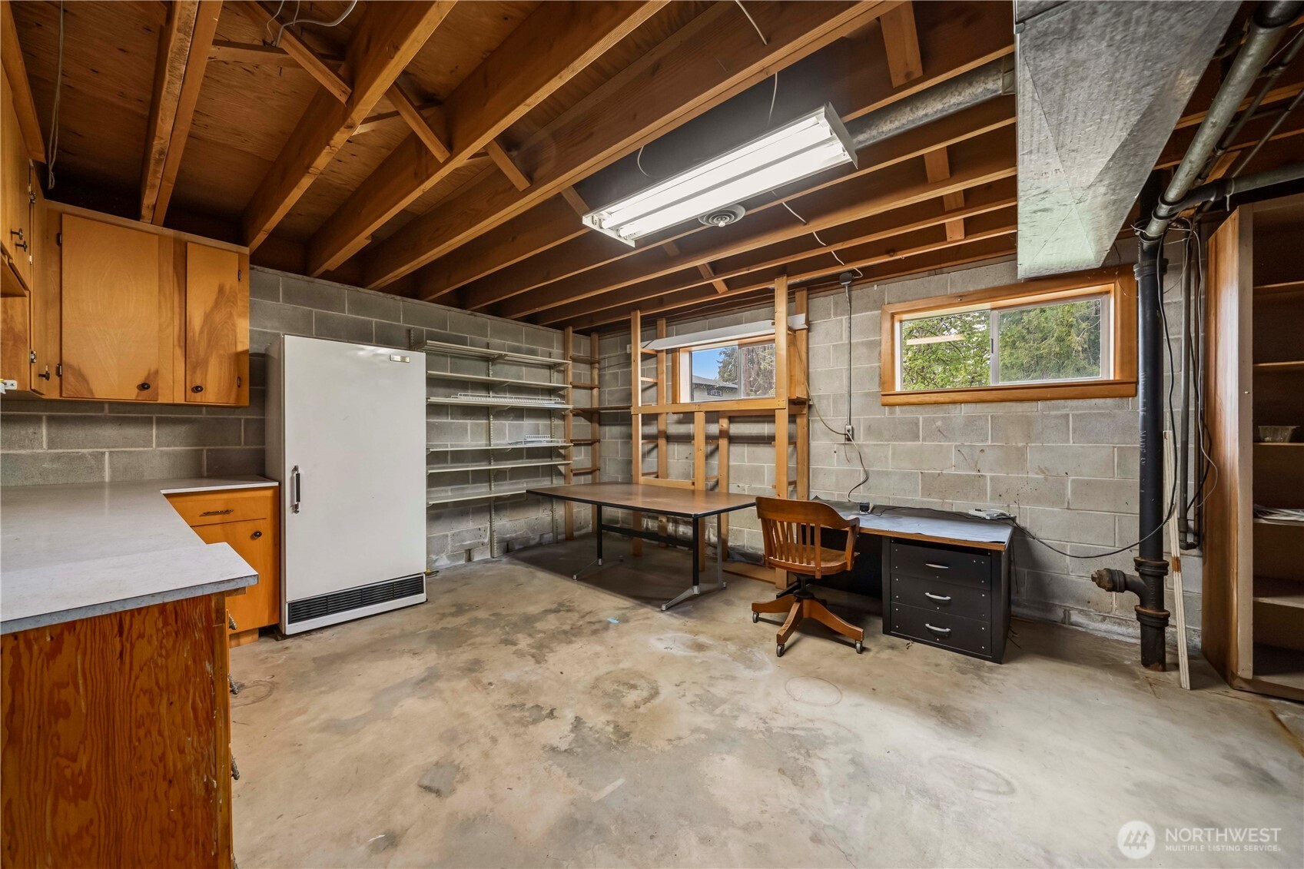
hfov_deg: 112.6
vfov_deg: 90.0
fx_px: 435
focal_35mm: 12
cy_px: 434
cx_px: 652
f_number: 7.1
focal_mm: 12
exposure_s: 1/30
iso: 800
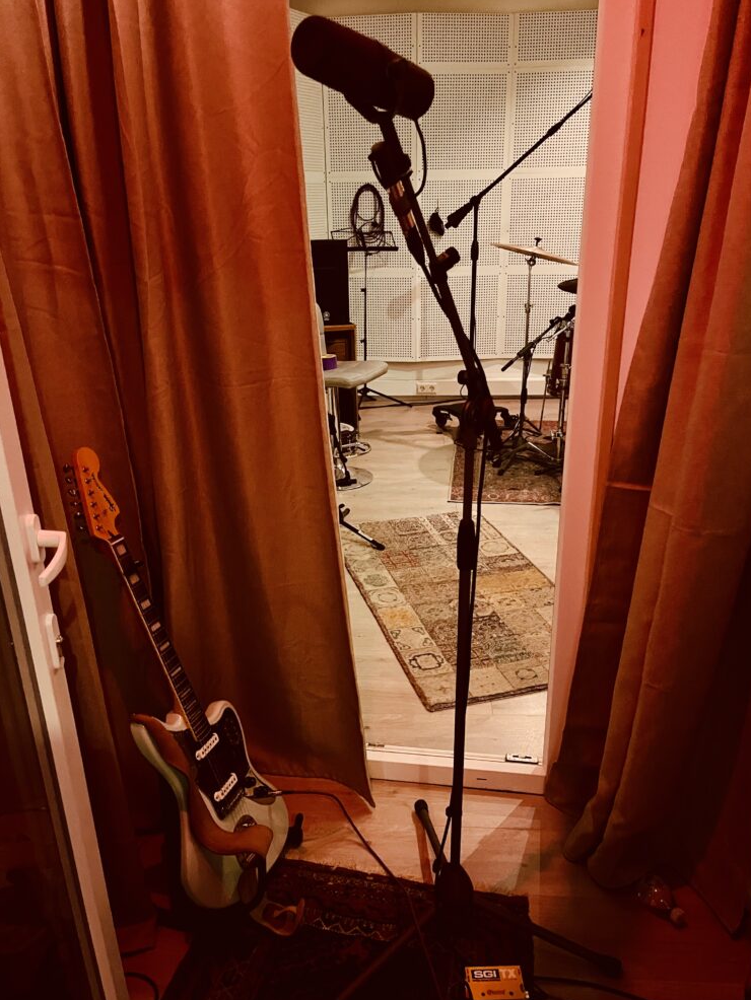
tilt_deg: -23.2
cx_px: 388
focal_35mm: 27
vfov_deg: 65.3
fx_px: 781
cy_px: 518
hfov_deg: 51.4
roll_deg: +0.4
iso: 1000
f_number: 1.6
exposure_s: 1/25
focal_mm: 5.1
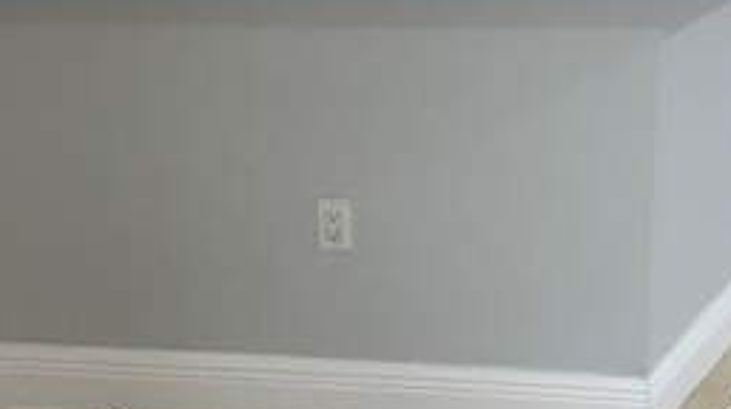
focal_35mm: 38
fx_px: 736
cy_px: -210
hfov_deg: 52.7
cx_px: 404
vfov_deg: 24.2
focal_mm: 2.22
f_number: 2.2
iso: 400
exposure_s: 1/60
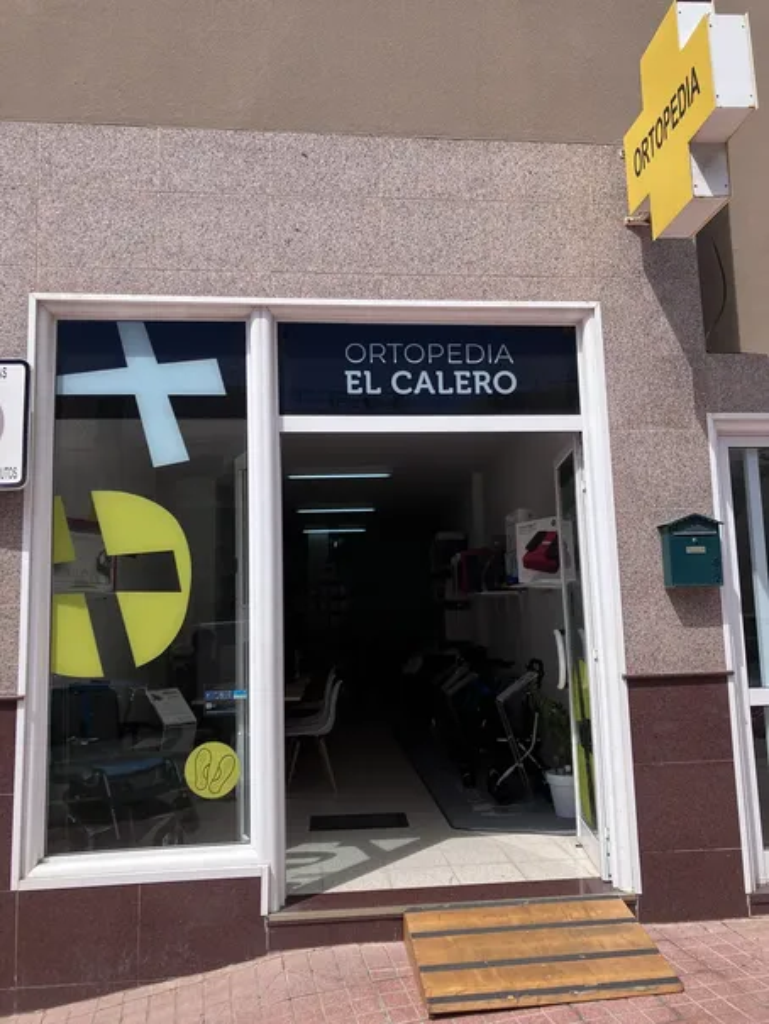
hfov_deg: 49.8
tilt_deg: +8.8
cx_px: 384
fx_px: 829
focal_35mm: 28
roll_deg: +0.4
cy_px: 512
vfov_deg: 63.4
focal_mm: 3.99
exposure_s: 1/3247
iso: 32
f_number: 1.8
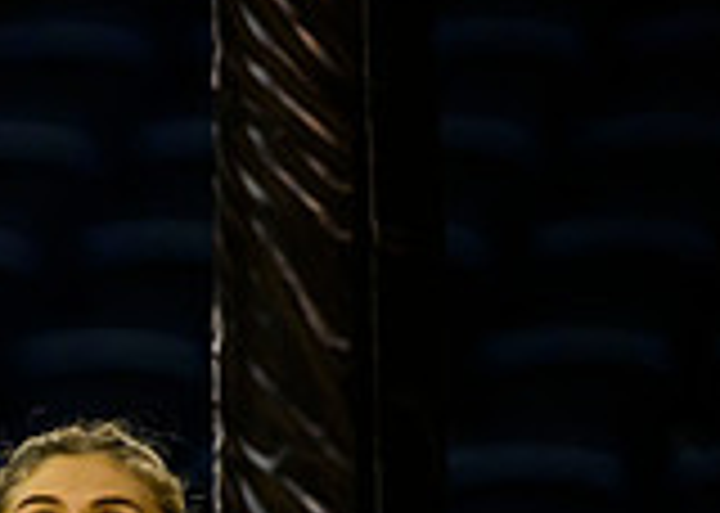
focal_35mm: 780
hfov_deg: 2.6
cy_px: 806
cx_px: -667
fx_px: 15936
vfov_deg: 1.8
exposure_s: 1/800
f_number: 2.8
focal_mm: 200
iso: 3200
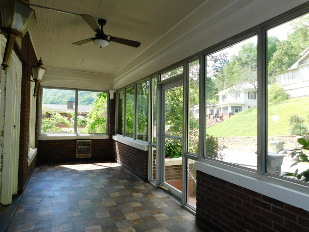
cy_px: 116
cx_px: 154
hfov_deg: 73.9
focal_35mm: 23
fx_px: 205
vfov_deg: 58.9
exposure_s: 1/125
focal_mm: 4
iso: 125
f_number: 3
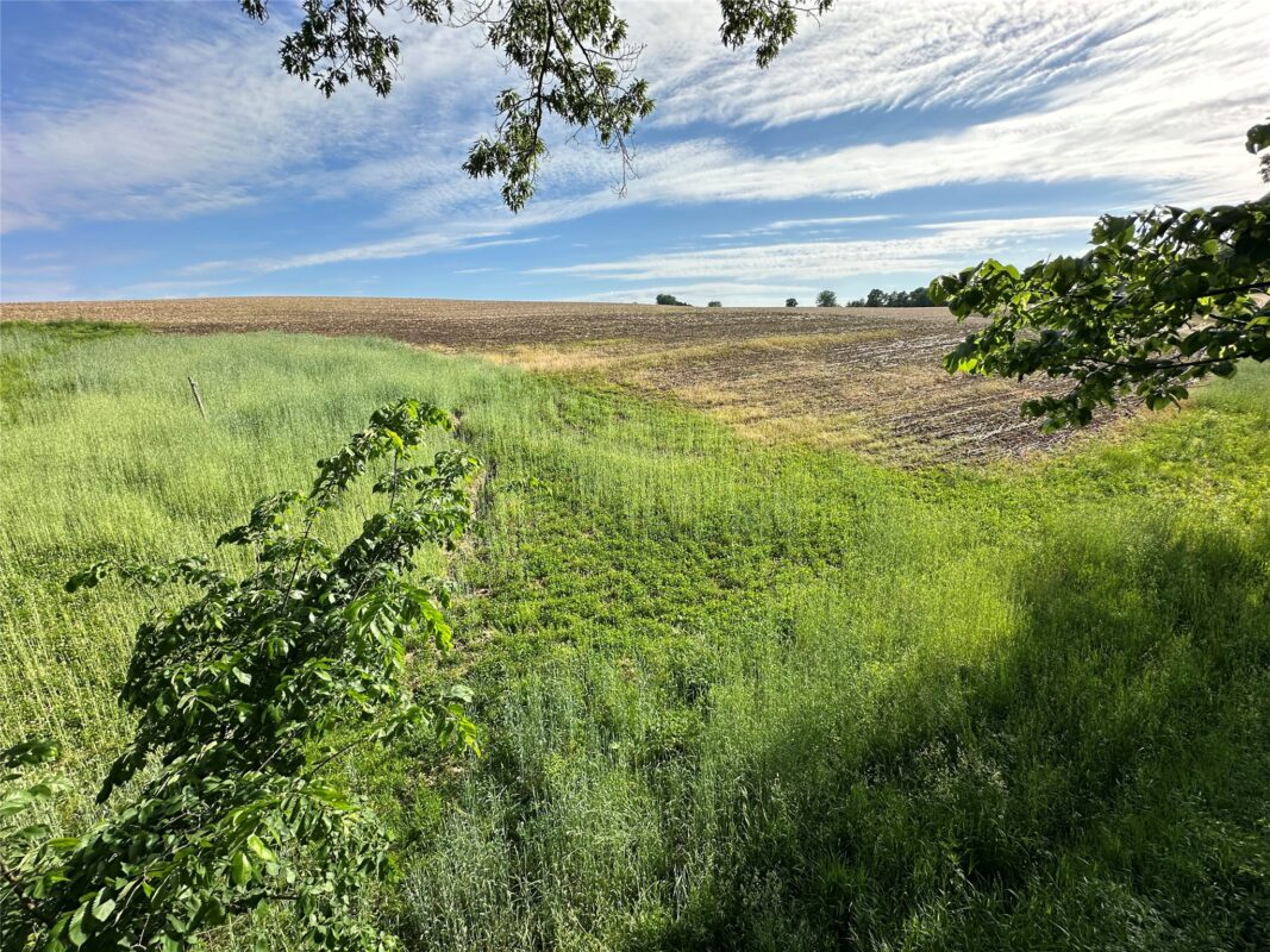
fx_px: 514
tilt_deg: -14.3
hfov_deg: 102.1
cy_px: 476
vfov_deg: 85.7
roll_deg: +1.5
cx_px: 635
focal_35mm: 14
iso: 40
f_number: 2.2
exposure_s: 1/1062
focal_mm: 2.22
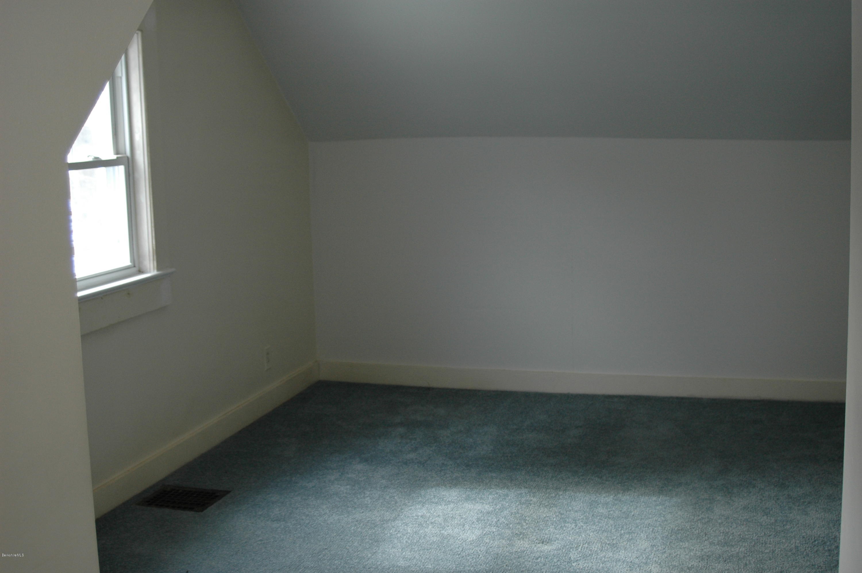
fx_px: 1148
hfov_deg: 41.1
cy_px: 286
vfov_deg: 28.0
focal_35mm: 48
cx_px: 431
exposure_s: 1/100
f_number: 5
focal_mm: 32
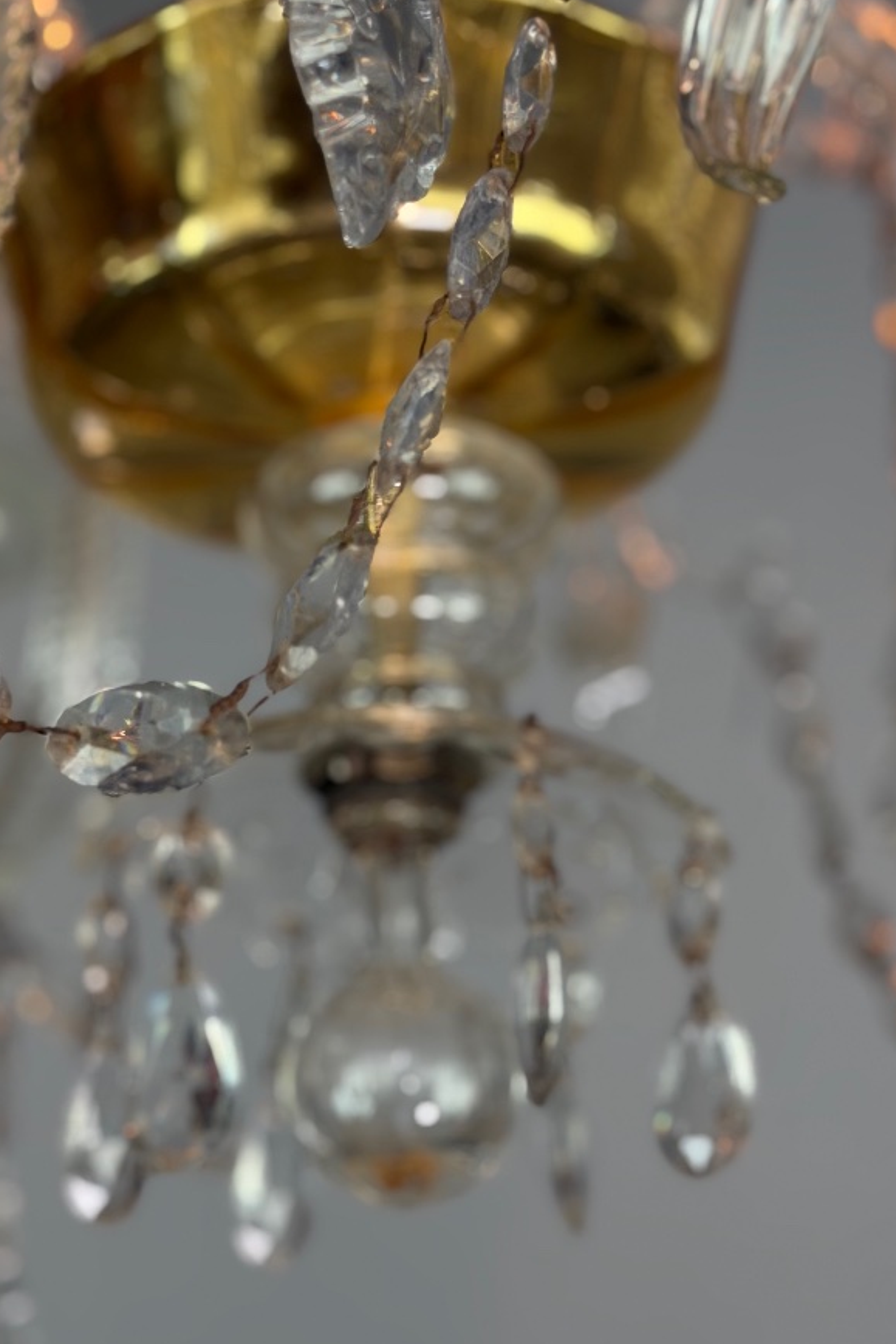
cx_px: 393
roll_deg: +1.3
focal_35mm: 69
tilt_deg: +23.4
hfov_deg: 19.7
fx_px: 2575
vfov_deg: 29.2
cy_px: 550
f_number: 1.78
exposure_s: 1/50
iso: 100
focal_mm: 6.76
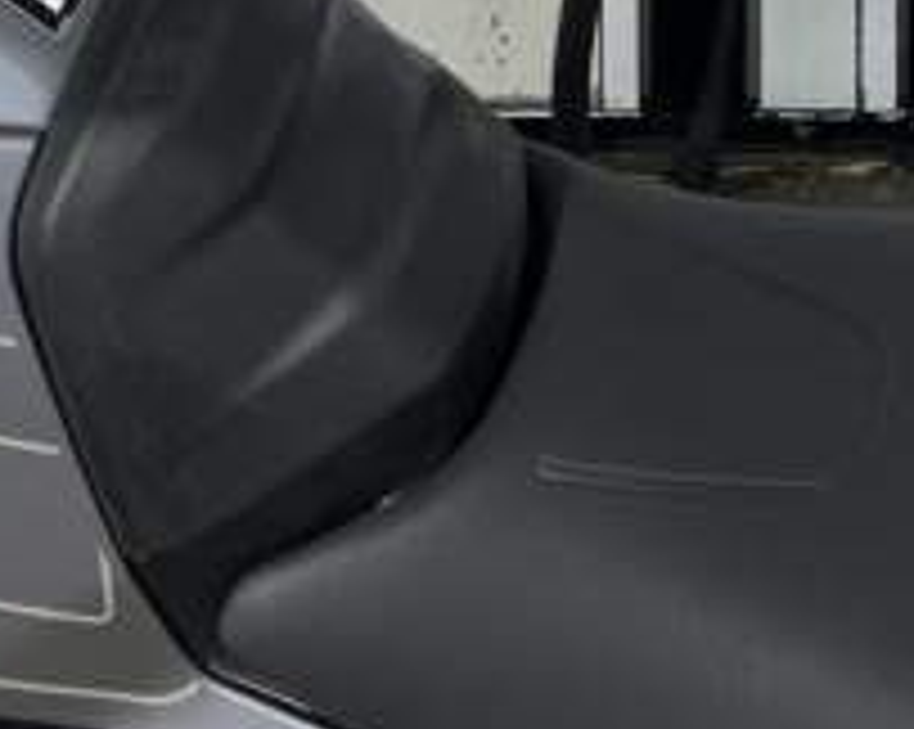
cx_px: 527
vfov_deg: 11.0
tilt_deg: -14.1
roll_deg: +1.5
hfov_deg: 15.0
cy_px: -698
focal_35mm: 128
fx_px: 3459
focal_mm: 5.7
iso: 50
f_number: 1.5
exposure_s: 1/2762
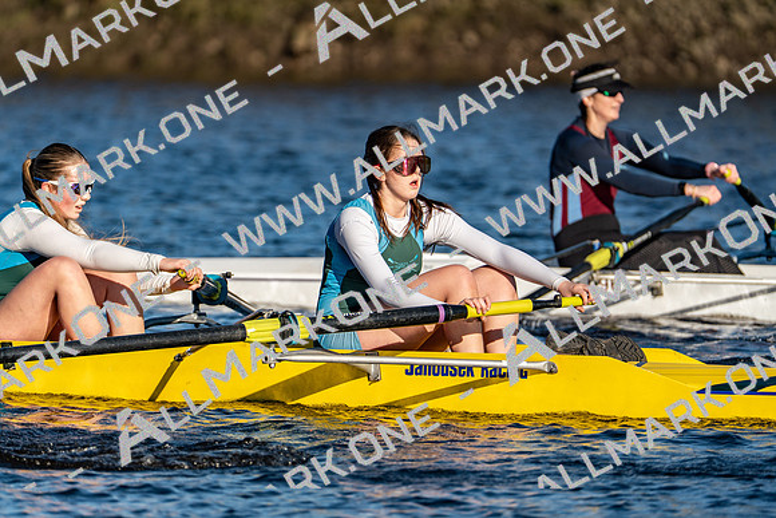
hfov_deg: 4.8
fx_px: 9271
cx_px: 388
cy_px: 259
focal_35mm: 430
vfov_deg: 3.2
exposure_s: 1/2000
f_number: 6.3
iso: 250
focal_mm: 430
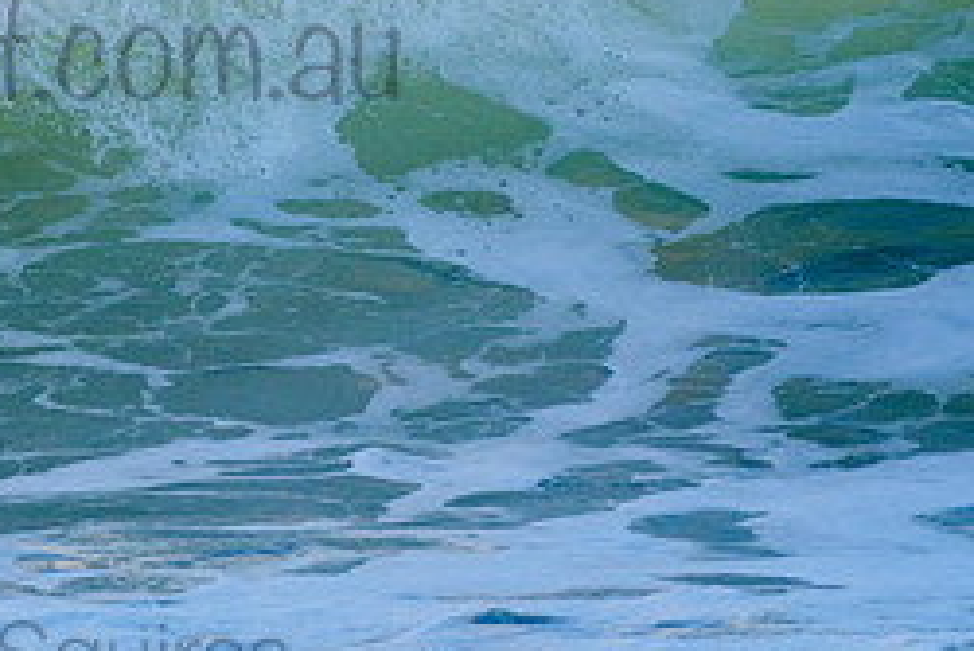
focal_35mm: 1743
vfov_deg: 0.8
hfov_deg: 1.2
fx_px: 47183
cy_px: 10
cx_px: -12
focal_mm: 500
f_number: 5.6
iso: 720
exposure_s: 1/1250
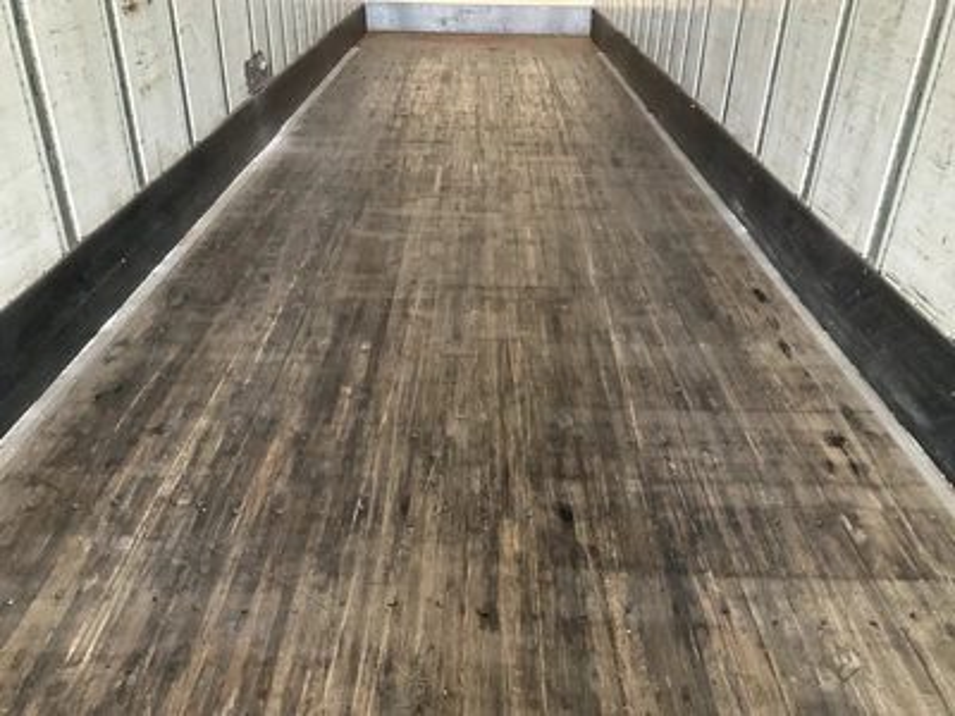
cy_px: 358
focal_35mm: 29
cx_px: 478
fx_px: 800
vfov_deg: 48.2
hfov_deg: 61.7
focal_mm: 3
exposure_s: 1/55
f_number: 1.8
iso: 320
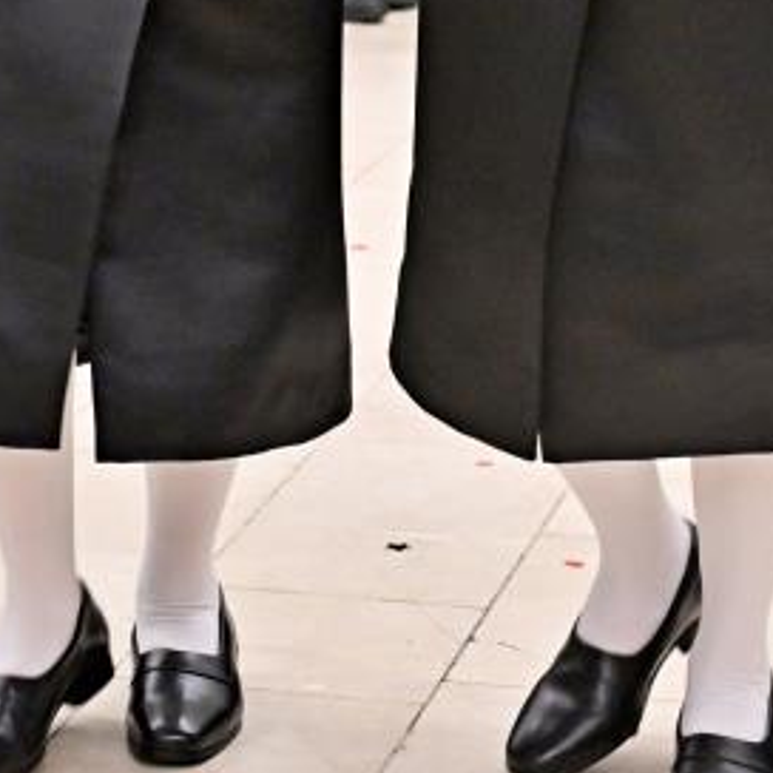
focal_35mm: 163
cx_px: 308
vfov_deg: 10.3
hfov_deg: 10.7
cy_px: -429
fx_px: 4118
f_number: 4
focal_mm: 51
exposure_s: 1/250
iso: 1250
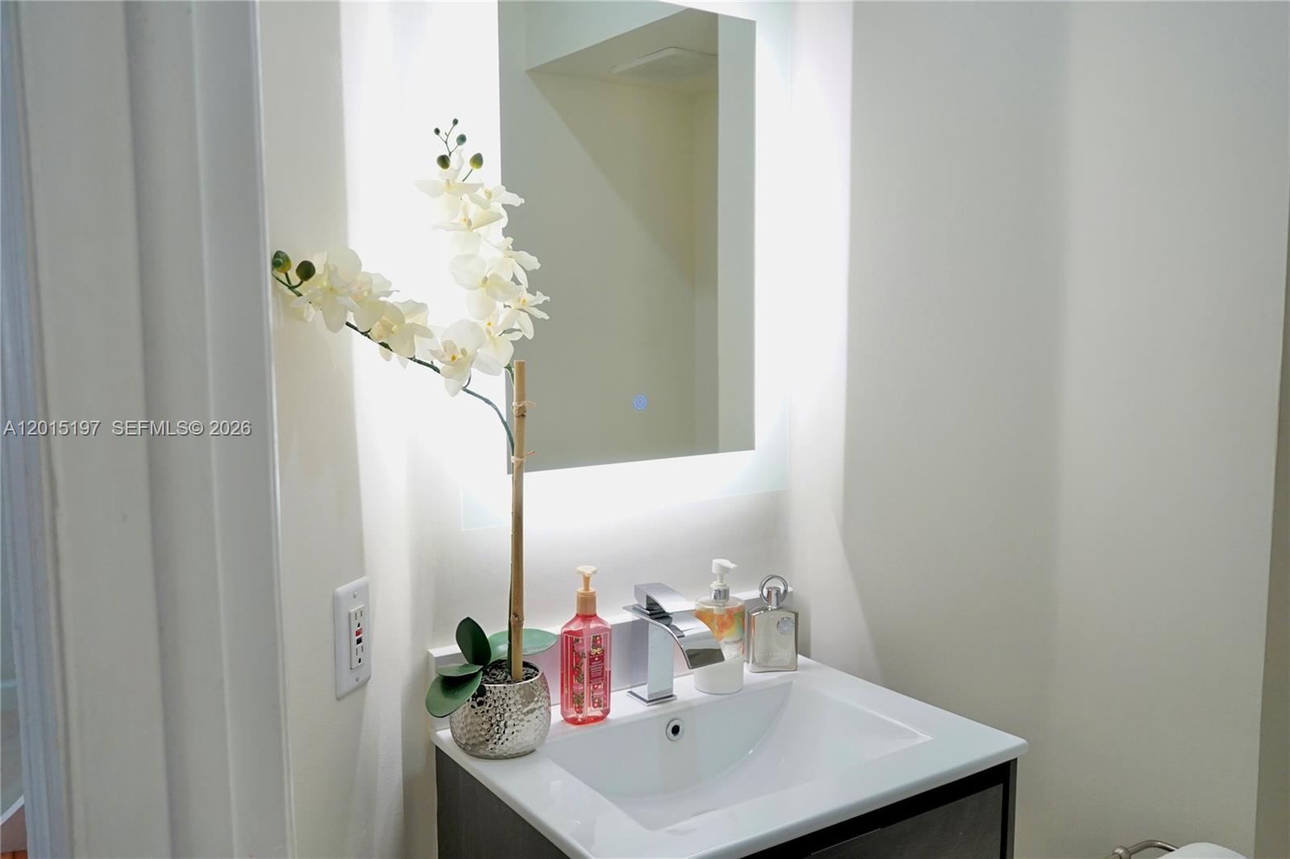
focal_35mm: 28
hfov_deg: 65.5
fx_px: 1003
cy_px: 430
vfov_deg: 46.4
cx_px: 645
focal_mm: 19
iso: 400
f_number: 3.5
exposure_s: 1/60
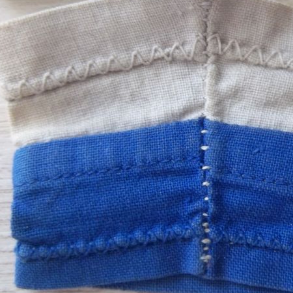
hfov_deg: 30.1
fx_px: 527
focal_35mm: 55
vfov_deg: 31.0
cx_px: 247
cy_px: 111
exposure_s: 1/30
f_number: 3.5
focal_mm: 5.05
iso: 160
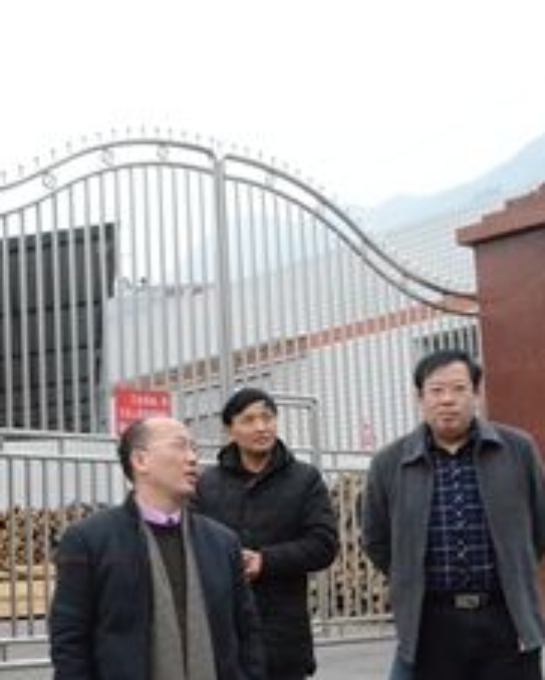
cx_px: 163
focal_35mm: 56
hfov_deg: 26.9
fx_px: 1128
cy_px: 438
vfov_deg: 33.3
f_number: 13
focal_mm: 18
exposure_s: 1/640
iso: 6400
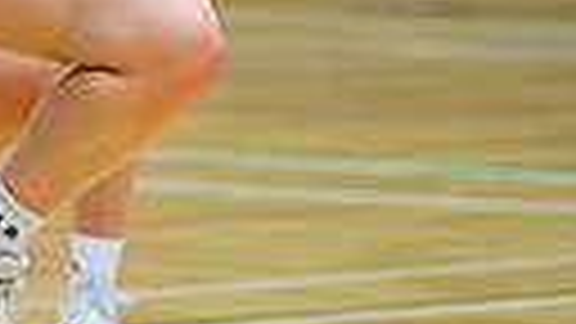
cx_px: -538
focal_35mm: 799
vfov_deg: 1.5
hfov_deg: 2.7
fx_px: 12203
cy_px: -544
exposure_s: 1/1000
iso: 5000
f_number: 2.8
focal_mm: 145
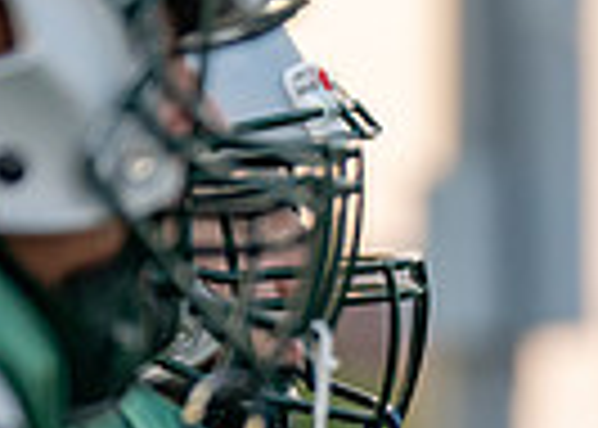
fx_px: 10666
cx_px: 1183
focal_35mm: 628
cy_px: 940
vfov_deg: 2.3
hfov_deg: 3.2
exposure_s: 1/1250
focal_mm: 116
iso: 500
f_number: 2.8
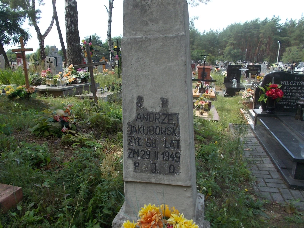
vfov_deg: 53.1
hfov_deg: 67.3
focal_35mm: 26
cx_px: 152
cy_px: 114
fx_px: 228
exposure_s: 1/400
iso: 80
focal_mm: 4.6
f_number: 3.2
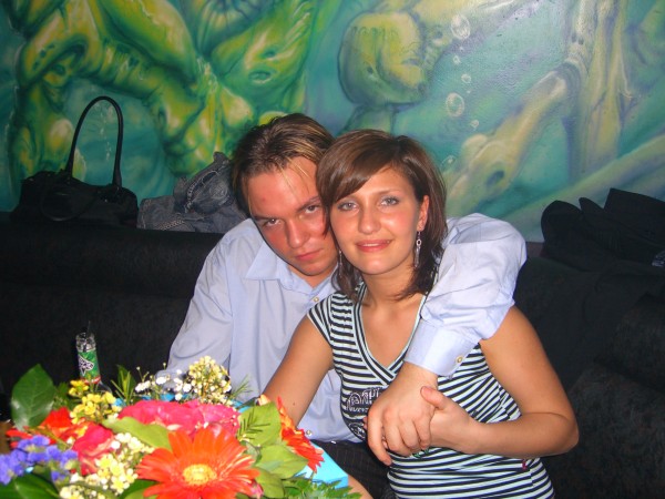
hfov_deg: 49.0
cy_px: 250
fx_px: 730
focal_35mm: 38
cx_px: 332
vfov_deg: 37.7
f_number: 2.8
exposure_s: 1/60
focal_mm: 7.9
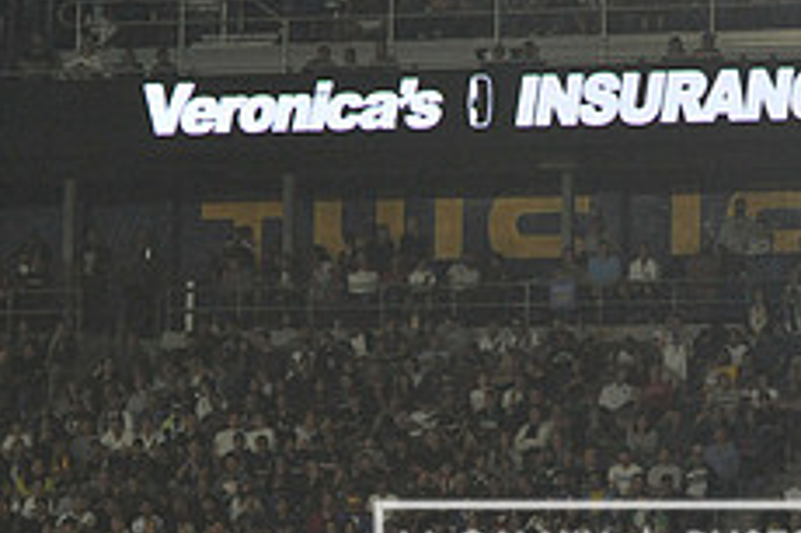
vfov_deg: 3.9
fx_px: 7848
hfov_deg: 5.8
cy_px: 24
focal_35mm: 353
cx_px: 620
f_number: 11
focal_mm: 140
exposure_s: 1/500
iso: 3200
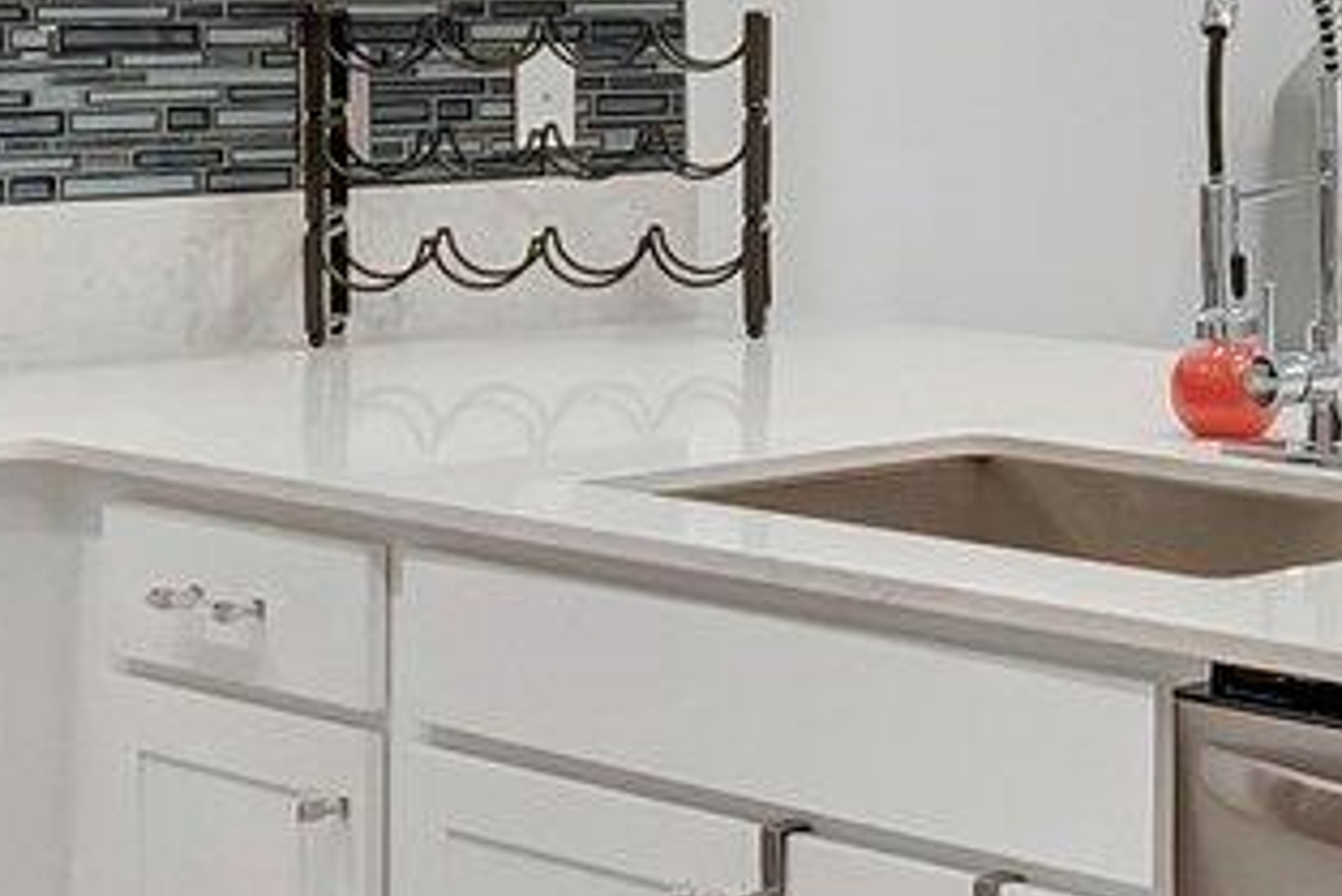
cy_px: -39
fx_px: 3655
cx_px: 2032
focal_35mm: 98
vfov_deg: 13.7
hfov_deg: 18.4
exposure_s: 1/13
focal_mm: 10
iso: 1000
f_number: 8
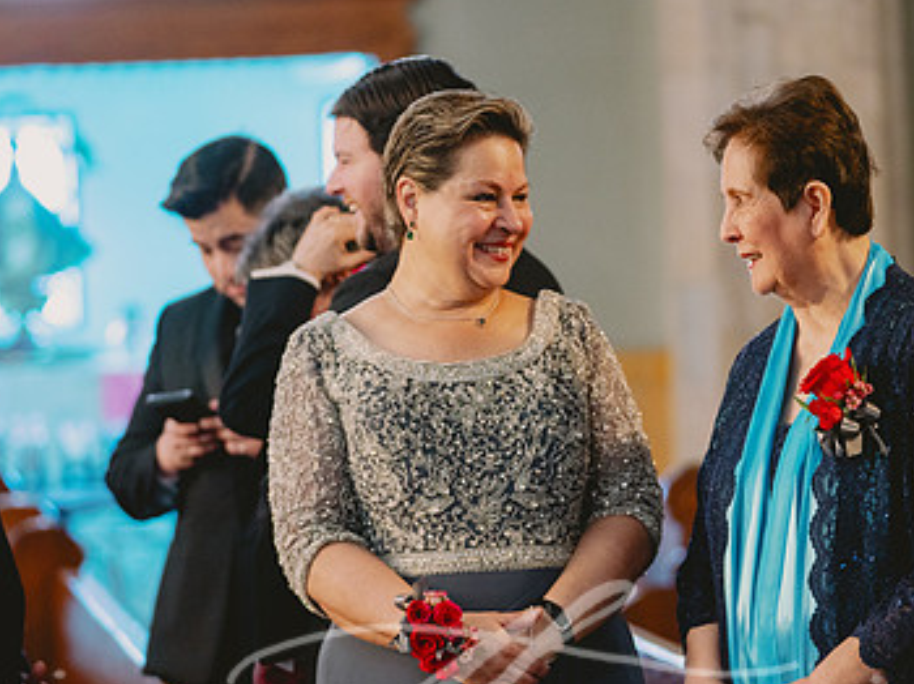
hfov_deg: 10.3
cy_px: 432
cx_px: 486
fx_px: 5092
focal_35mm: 193
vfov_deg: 7.7
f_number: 2.8
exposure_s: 1/60
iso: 1600
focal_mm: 121
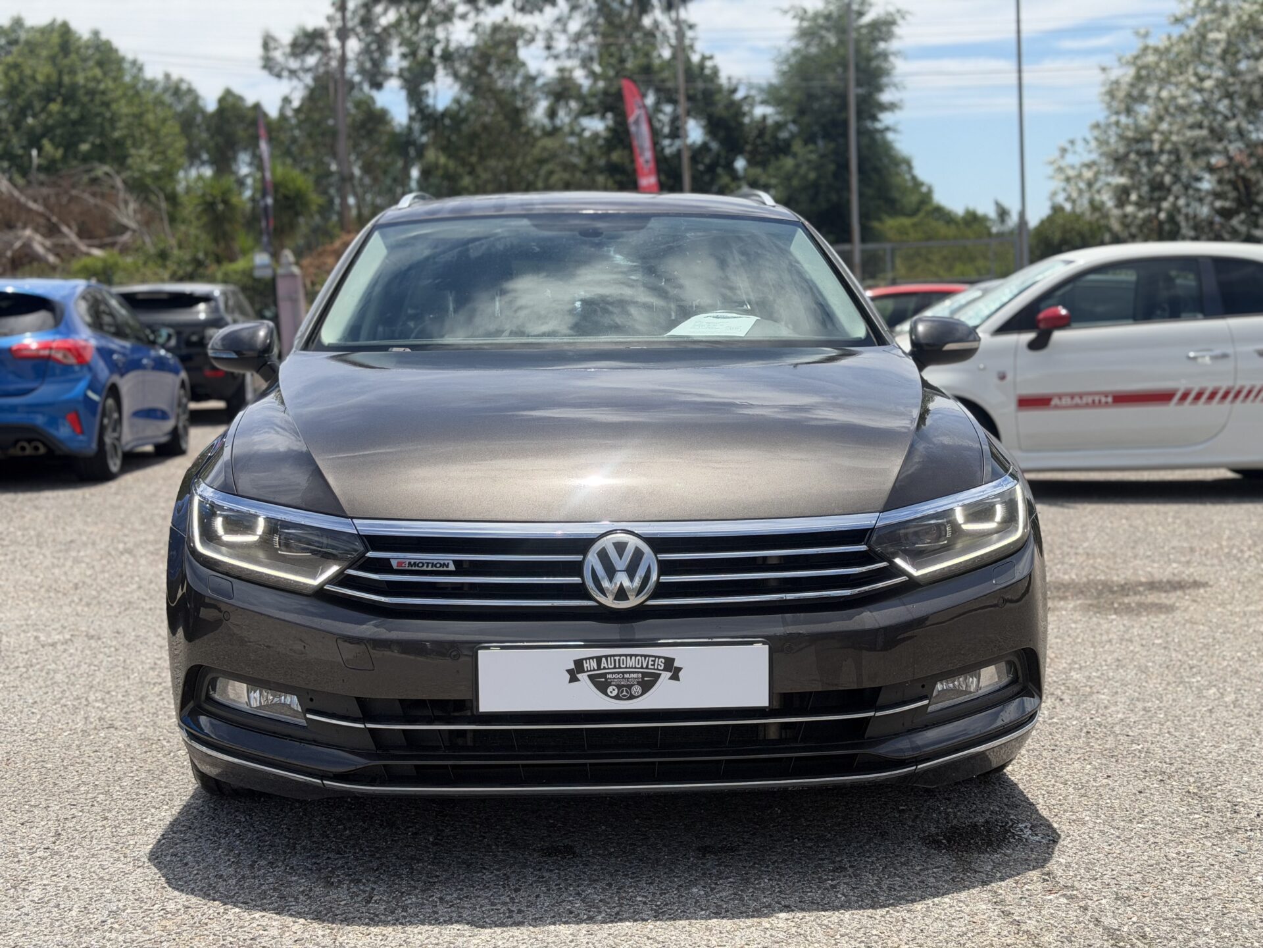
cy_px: 474
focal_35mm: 48
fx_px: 1751
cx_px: 632
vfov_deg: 30.3
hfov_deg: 39.7
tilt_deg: -5.3
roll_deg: +4.0
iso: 100
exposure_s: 1/3378
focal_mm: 6.76
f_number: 1.78
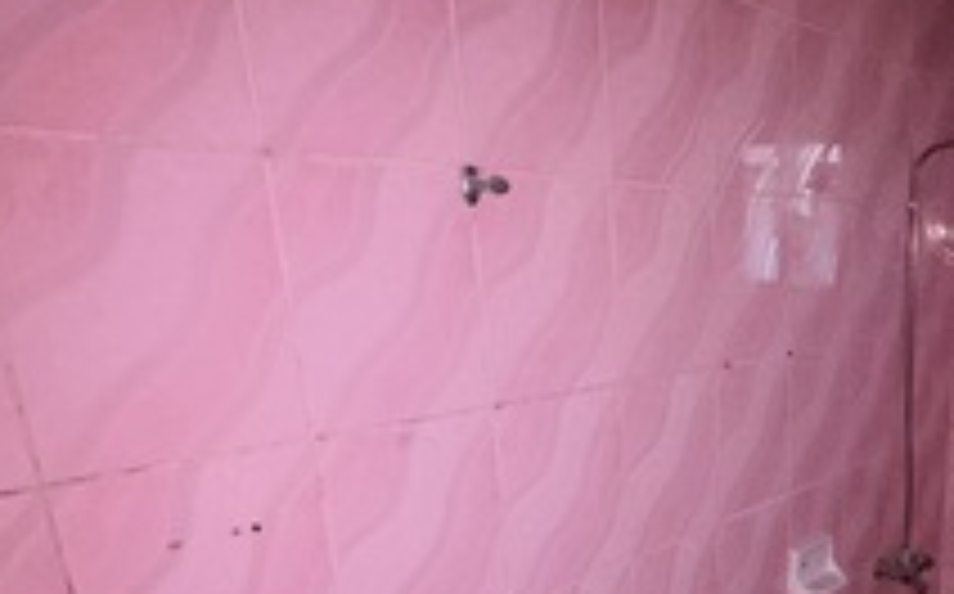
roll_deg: -1.3
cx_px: 862
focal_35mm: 32
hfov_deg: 52.4
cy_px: 493
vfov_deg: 37.6
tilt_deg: -16.9
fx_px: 831
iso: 160
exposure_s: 1/32
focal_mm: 2.22
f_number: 2.2
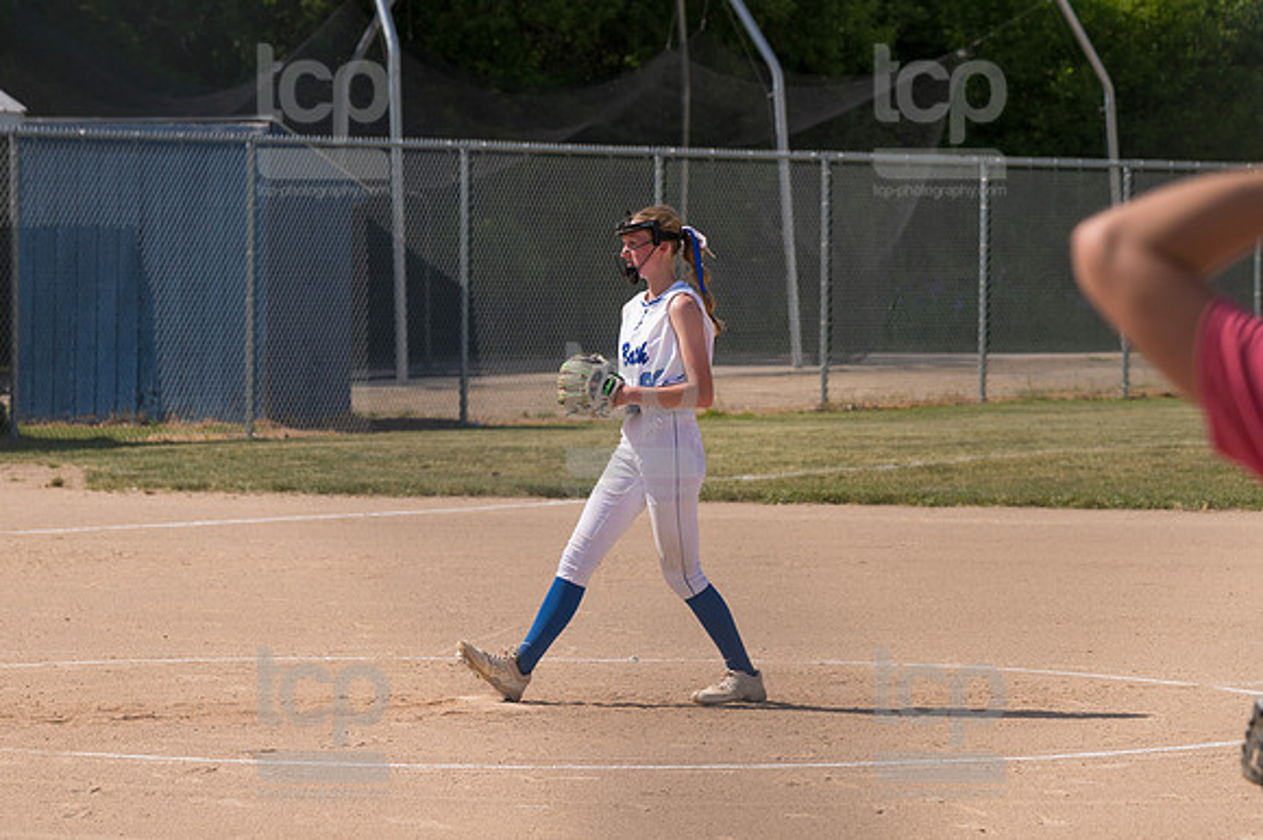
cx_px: 632
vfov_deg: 7.5
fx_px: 6416
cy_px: 420
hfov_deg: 11.2
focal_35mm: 183
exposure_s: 1/1600
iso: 200
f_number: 5.6
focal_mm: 122
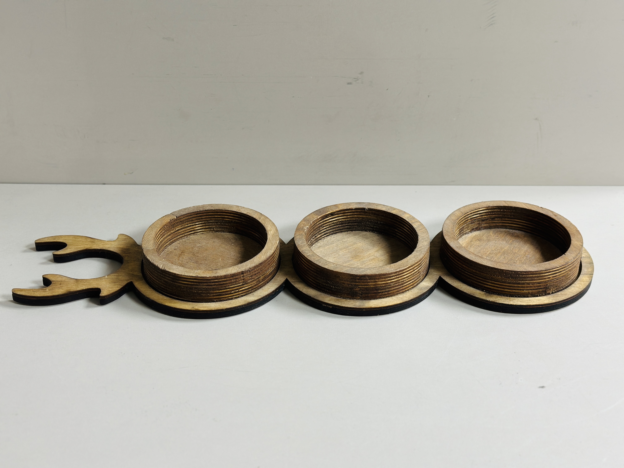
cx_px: 312
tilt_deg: -30.9
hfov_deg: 39.7
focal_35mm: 48
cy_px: 234
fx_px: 865
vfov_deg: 30.3
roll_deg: -0.5
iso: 64
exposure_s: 1/50
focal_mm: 6.86
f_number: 1.78
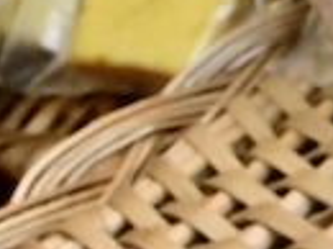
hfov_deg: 6.0
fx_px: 2919
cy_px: 656
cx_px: 1066
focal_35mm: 304
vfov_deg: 4.7
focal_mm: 41
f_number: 14
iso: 4000
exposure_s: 1/125
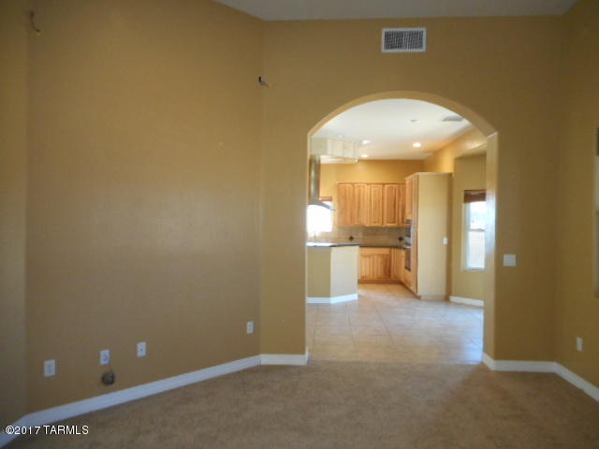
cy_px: 224
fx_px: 433
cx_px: 300
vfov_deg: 54.9
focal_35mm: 25
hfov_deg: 69.4
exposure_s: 1/25
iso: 360
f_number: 3.7
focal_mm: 4.5
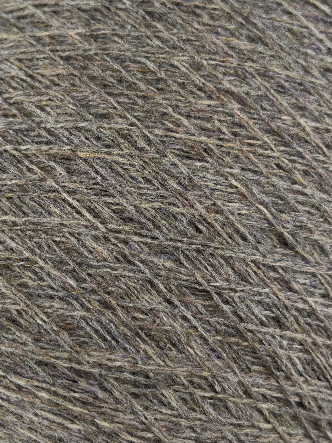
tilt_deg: -54.4
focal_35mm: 24
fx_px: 307
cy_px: 222
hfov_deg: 56.8
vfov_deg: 71.6
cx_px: 166
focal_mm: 6.76
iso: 64
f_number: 1.78
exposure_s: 1/668
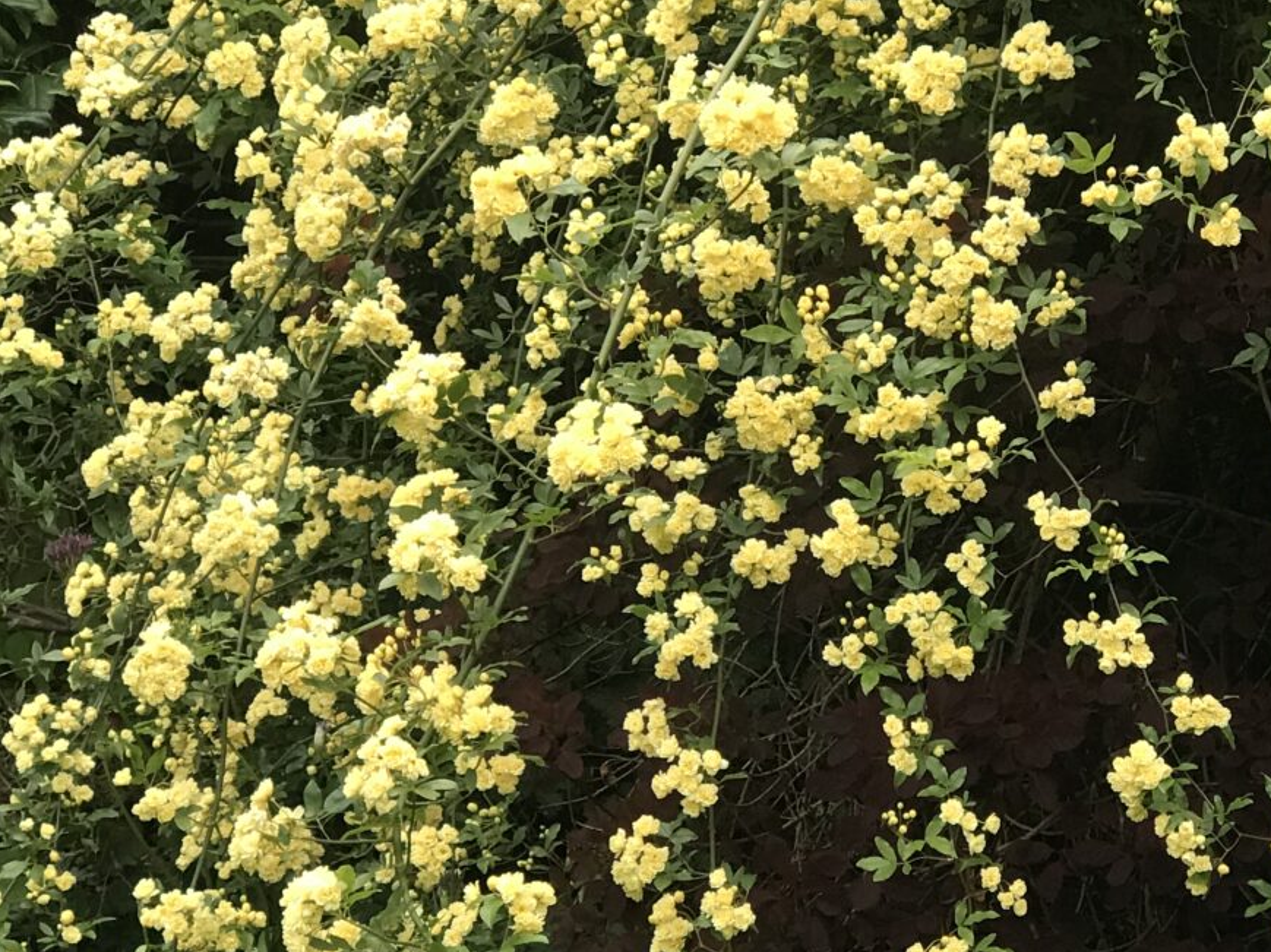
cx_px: 1052
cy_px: 488
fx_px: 4624
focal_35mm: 126
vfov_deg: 11.8
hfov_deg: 15.5
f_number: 2.8
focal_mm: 6.6
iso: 64
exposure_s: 1/99
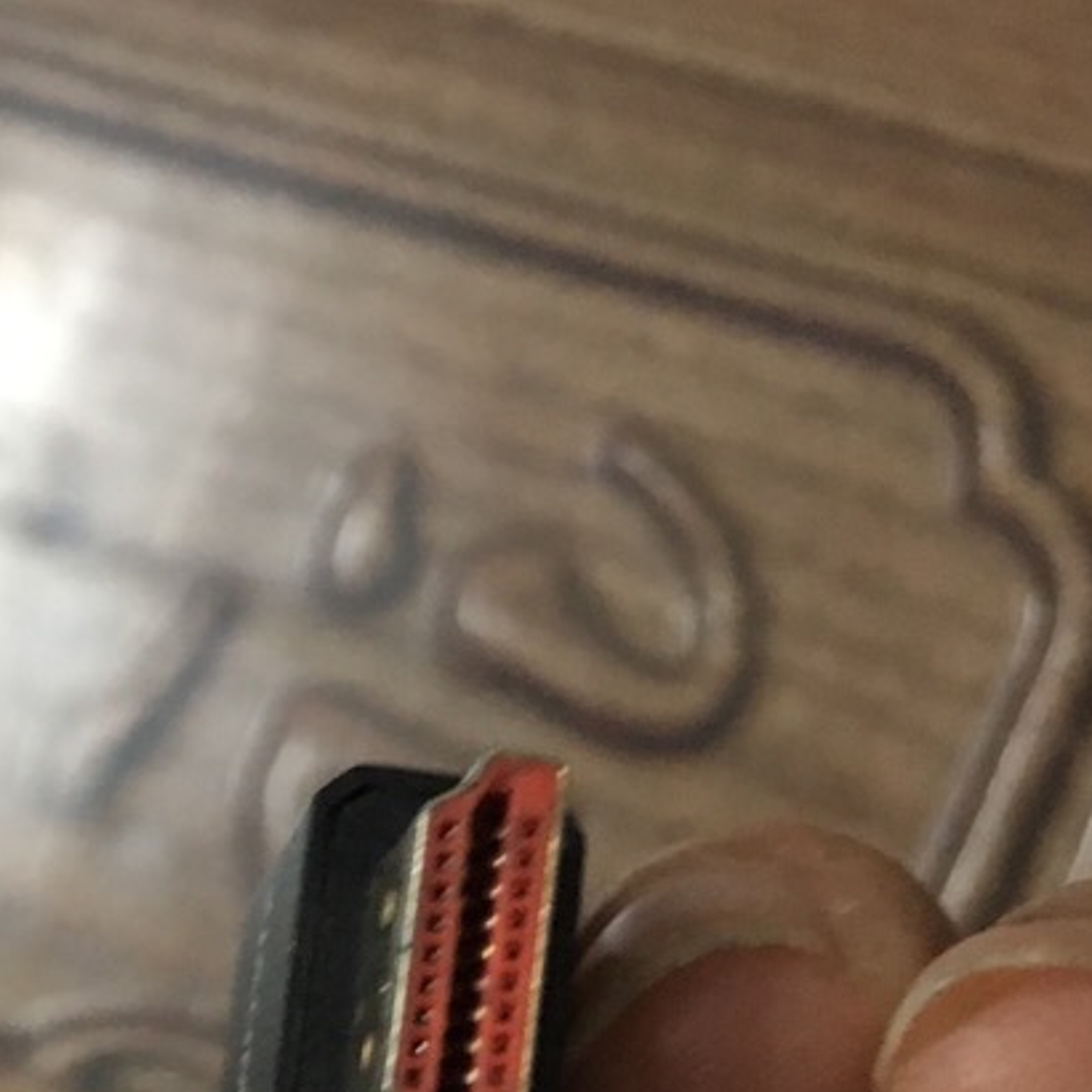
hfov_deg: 18.9
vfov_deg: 20.2
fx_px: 2998
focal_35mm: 84
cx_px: -394
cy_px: 999
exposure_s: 1/20
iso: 200
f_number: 2.2
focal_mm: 4.15
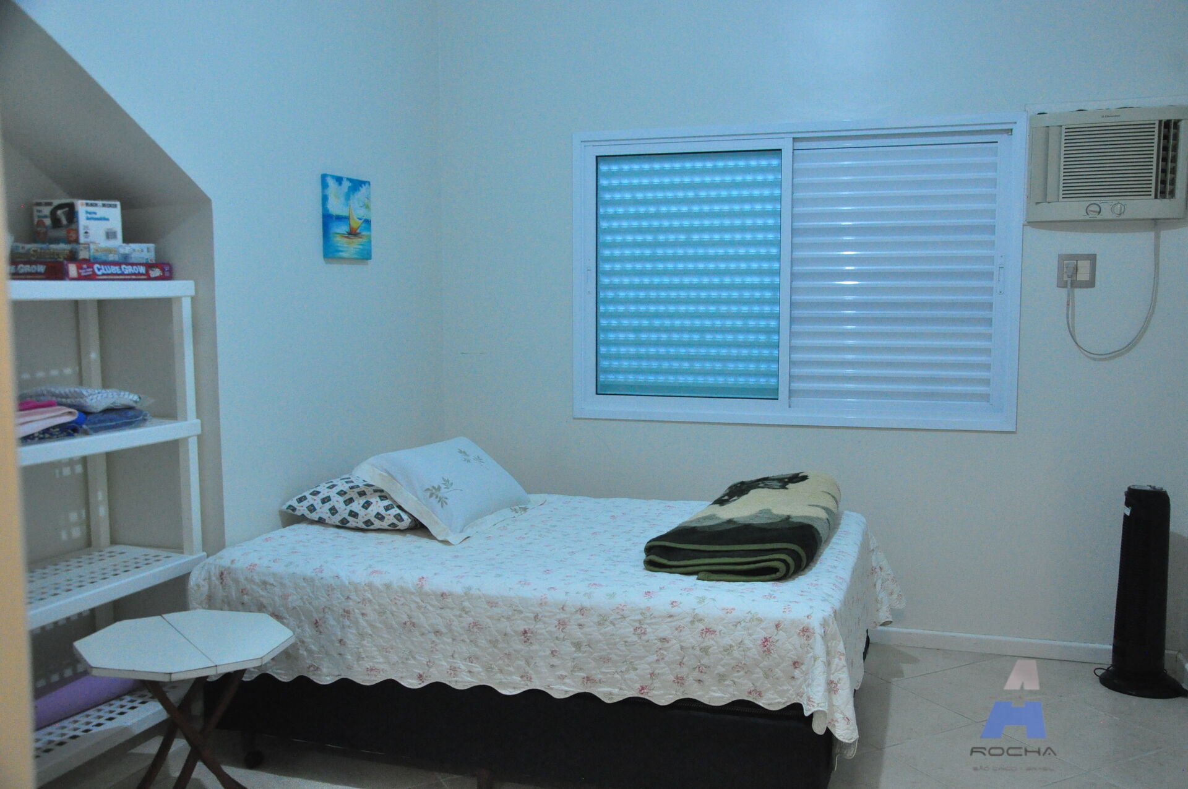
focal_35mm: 33
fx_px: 1088
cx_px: 594
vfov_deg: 39.9
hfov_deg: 57.3
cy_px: 394
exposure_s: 1/60
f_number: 7.1
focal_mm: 22
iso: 3200
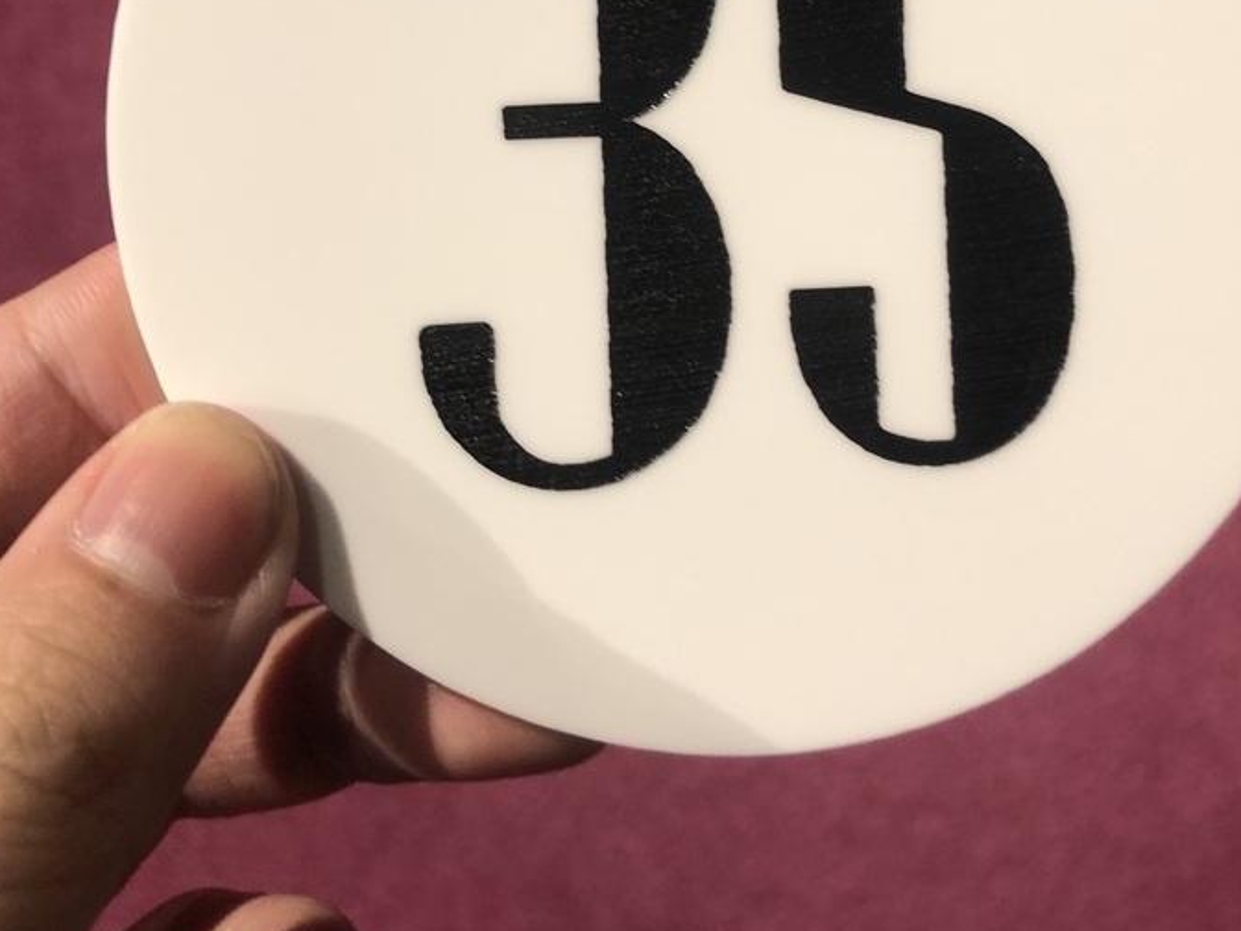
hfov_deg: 38.1
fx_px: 1793
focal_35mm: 50
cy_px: 129
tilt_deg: -68.5
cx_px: 729
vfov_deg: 28.2
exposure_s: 1/20
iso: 40
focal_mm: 3.99
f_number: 1.8
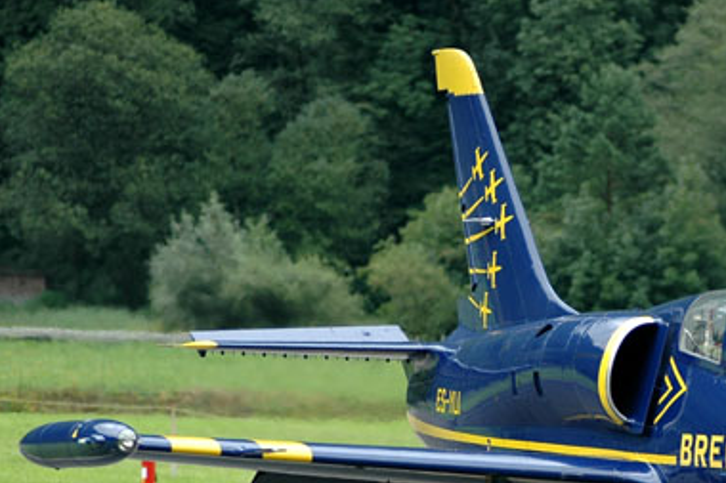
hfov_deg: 4.8
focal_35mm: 429
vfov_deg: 3.2
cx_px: 713
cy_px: 440
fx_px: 8647
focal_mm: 145
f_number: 2.8
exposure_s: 1/800
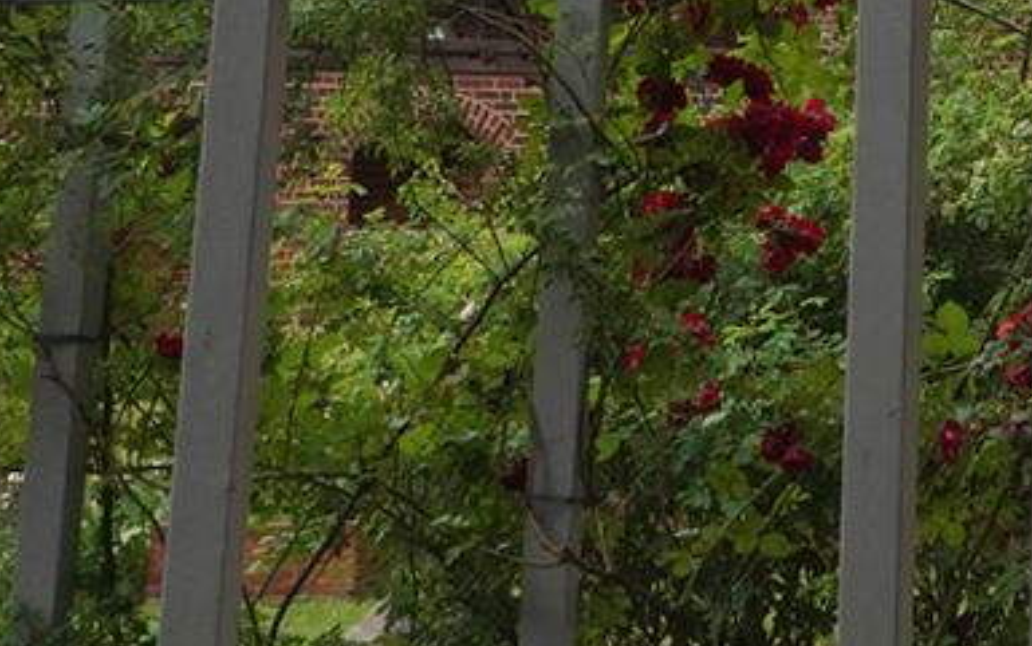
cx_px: 1608
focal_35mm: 127
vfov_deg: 9.2
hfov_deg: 15.1
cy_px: -944
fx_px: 3573
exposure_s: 1/100
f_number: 16
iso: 800
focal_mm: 24
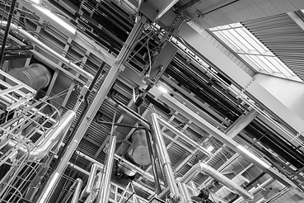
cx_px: 119
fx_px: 186
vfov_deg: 54.0
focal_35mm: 22
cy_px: 157
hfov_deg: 77.6
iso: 100
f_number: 16
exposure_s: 1/1.25
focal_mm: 14
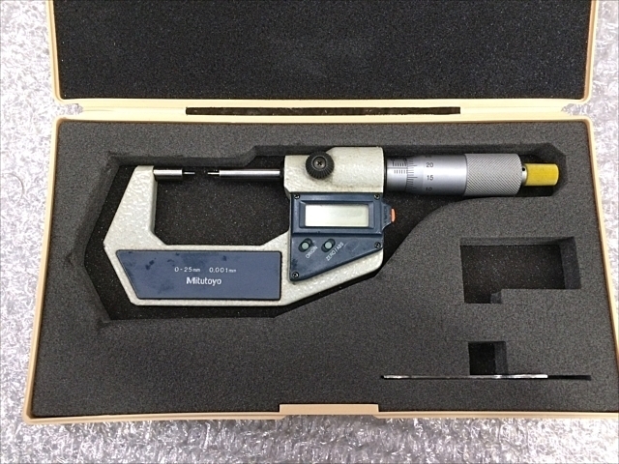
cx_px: 310
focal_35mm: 29
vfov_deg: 48.2
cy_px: 232
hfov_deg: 61.7
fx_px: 519
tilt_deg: -77.9
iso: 200
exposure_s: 1/30
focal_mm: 4.15
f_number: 2.2
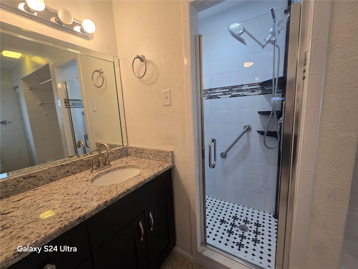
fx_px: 134
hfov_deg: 106.2
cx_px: 179
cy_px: 134
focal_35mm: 13
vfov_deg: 89.9
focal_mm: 2.2
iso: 100
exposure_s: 1/60
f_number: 2.2
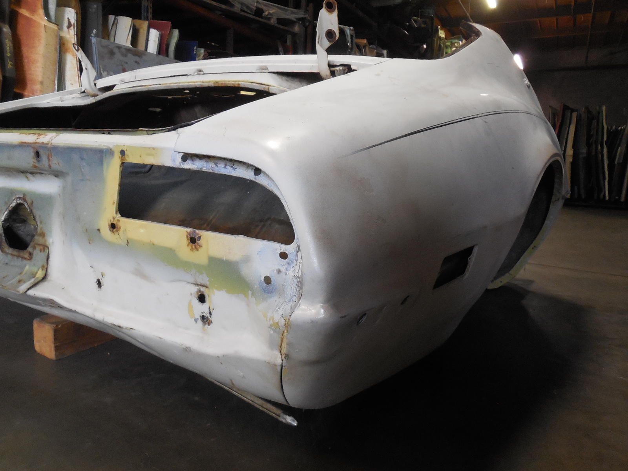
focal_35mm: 25
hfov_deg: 69.4
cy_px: 236
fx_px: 454
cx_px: 314
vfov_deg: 54.9
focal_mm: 4.5
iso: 400
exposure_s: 1/20
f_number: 3.1
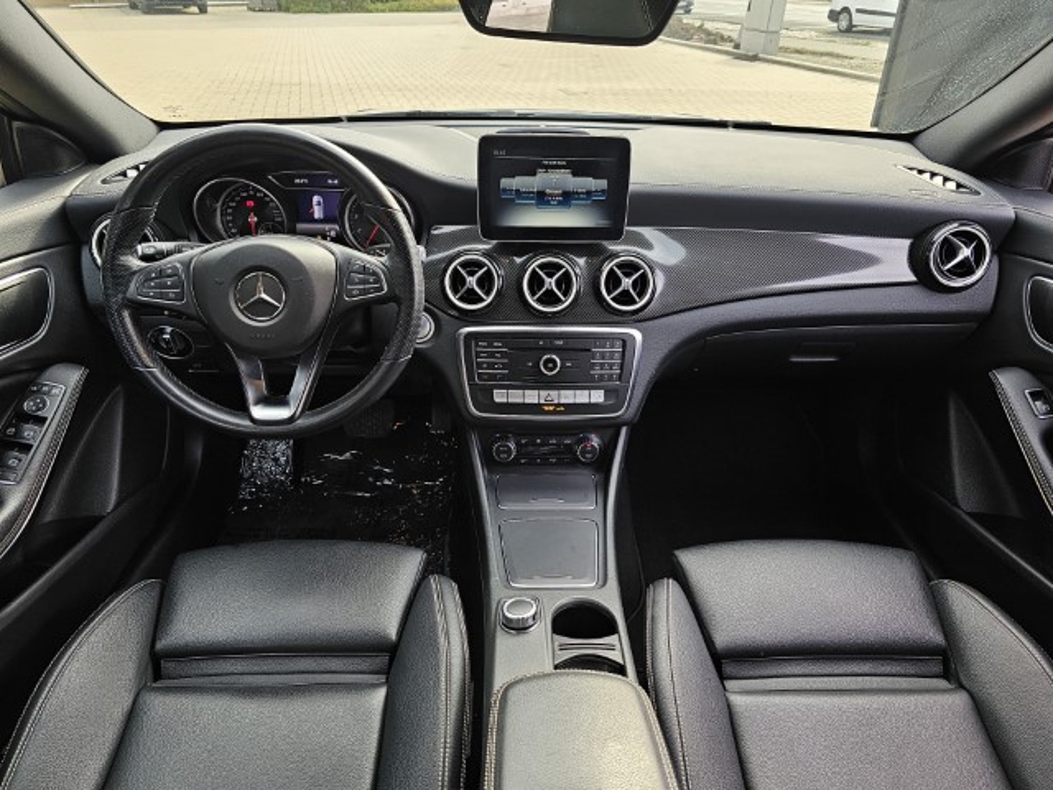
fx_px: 700
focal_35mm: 23
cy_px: 395
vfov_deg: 58.9
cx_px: 526
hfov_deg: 73.9
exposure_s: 1/190
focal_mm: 6.3
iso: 64
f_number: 1.7
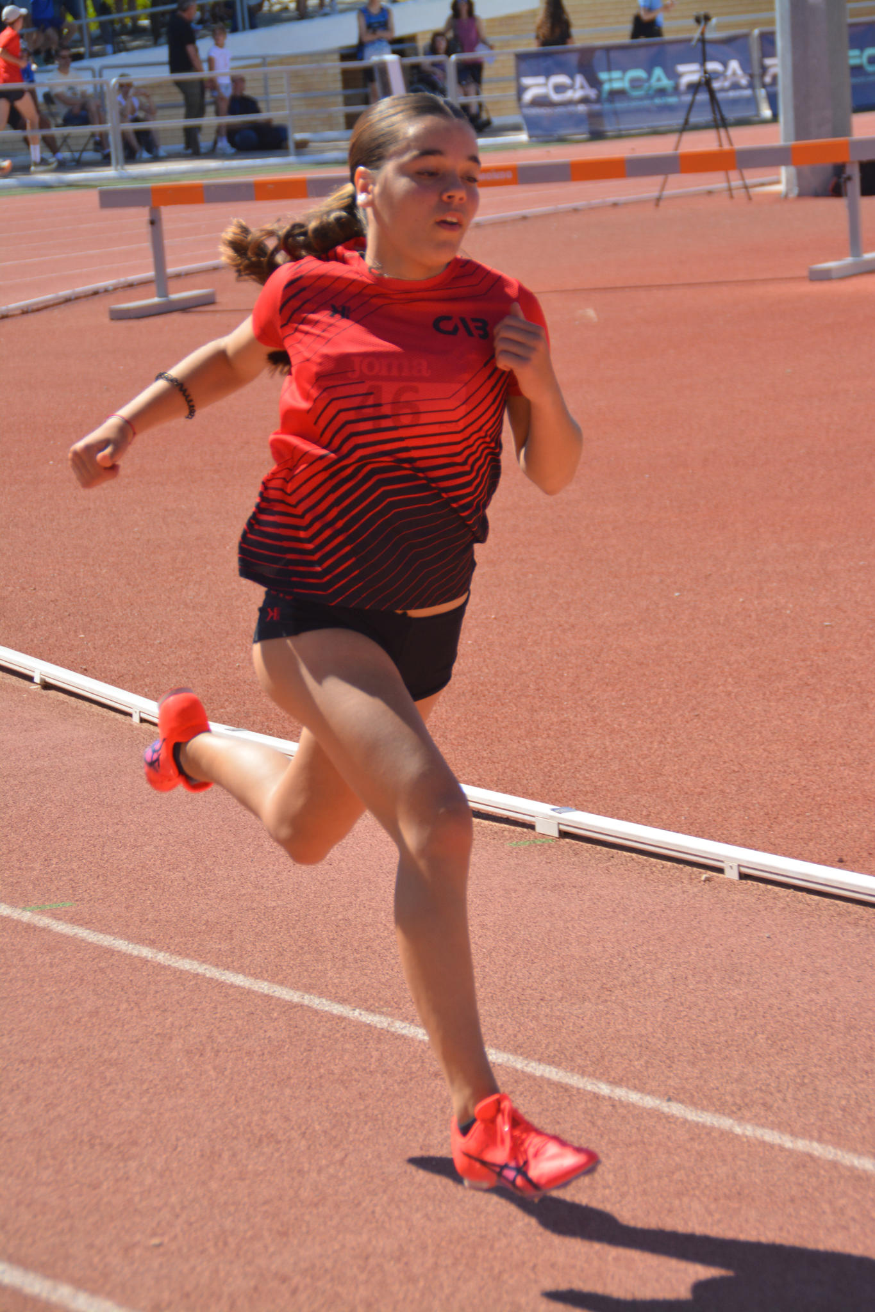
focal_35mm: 180
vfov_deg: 11.4
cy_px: 656
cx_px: 438
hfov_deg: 7.6
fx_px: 6563
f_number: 6
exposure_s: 1/1250
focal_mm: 120
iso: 400
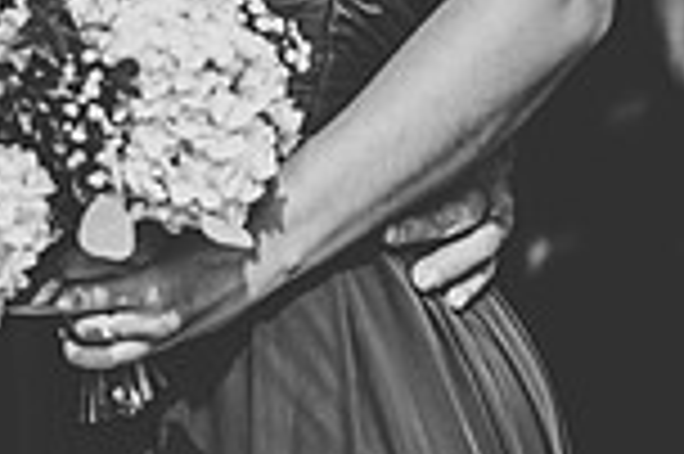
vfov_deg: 2.3
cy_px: -263
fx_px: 11255
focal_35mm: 593
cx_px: -230
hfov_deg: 3.5
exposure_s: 1/2500
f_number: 2.8
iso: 200
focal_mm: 155
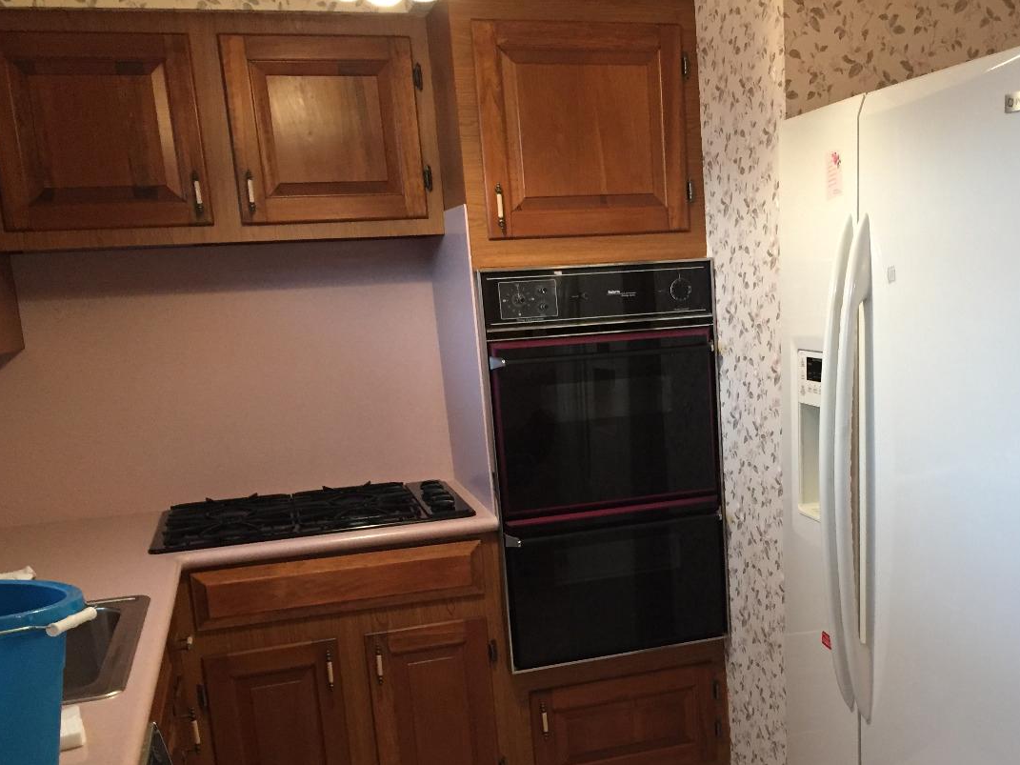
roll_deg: +3.8
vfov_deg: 36.4
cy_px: 513
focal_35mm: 39
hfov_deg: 47.1
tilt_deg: -10.9
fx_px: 1149
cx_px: 676
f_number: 2.2
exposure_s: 1/30
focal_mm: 4.15
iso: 160
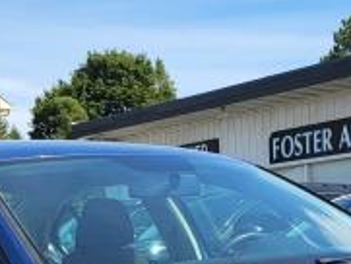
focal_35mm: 92
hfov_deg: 21.2
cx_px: 227
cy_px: 448
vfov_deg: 14.5
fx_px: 933
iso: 40
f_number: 1.8
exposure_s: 1/1704
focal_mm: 5.4
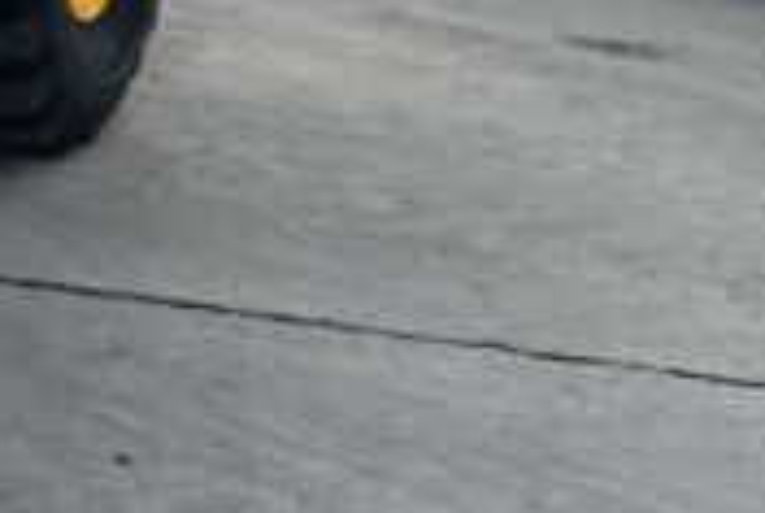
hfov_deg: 10.4
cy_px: -248
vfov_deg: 7.7
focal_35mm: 175
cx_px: -943
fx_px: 3725
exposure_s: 1/842
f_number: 1.8
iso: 16
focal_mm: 3
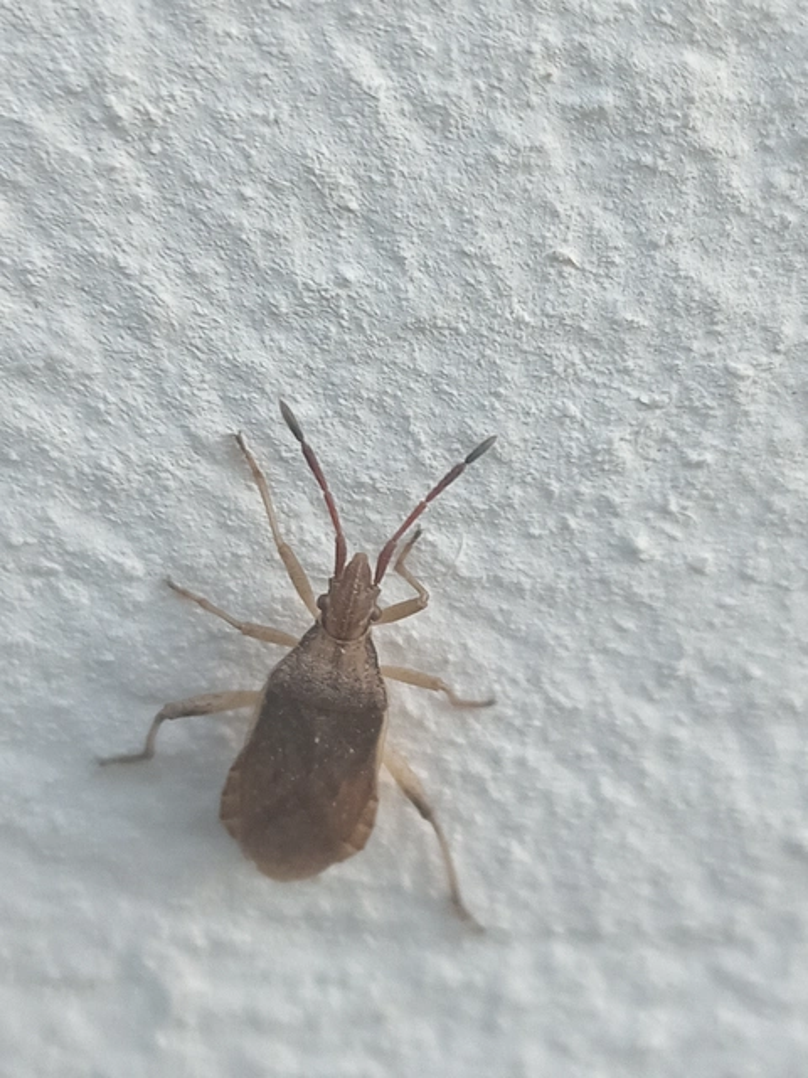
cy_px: 539
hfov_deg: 21.9
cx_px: 404
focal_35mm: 67
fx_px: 2085
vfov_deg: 29.0
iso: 109
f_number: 1.8
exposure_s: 1/100
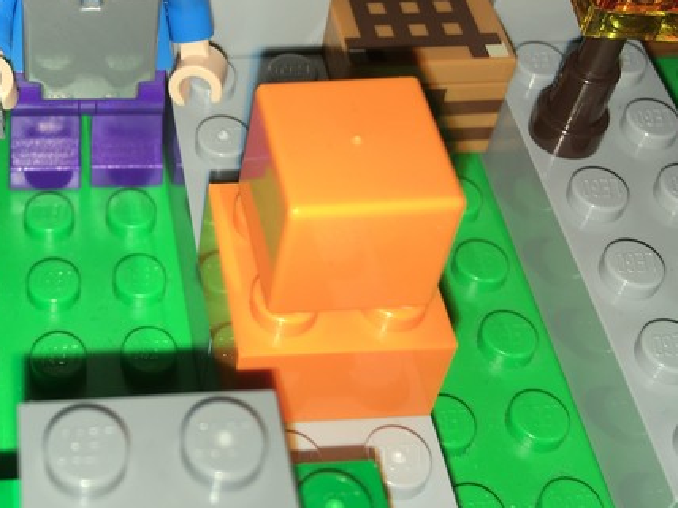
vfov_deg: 23.4
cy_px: 45
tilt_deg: -45.1
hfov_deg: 30.5
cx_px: 86
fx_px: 1195
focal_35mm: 61
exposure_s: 1/164
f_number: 2.2
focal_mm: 4.15
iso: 25
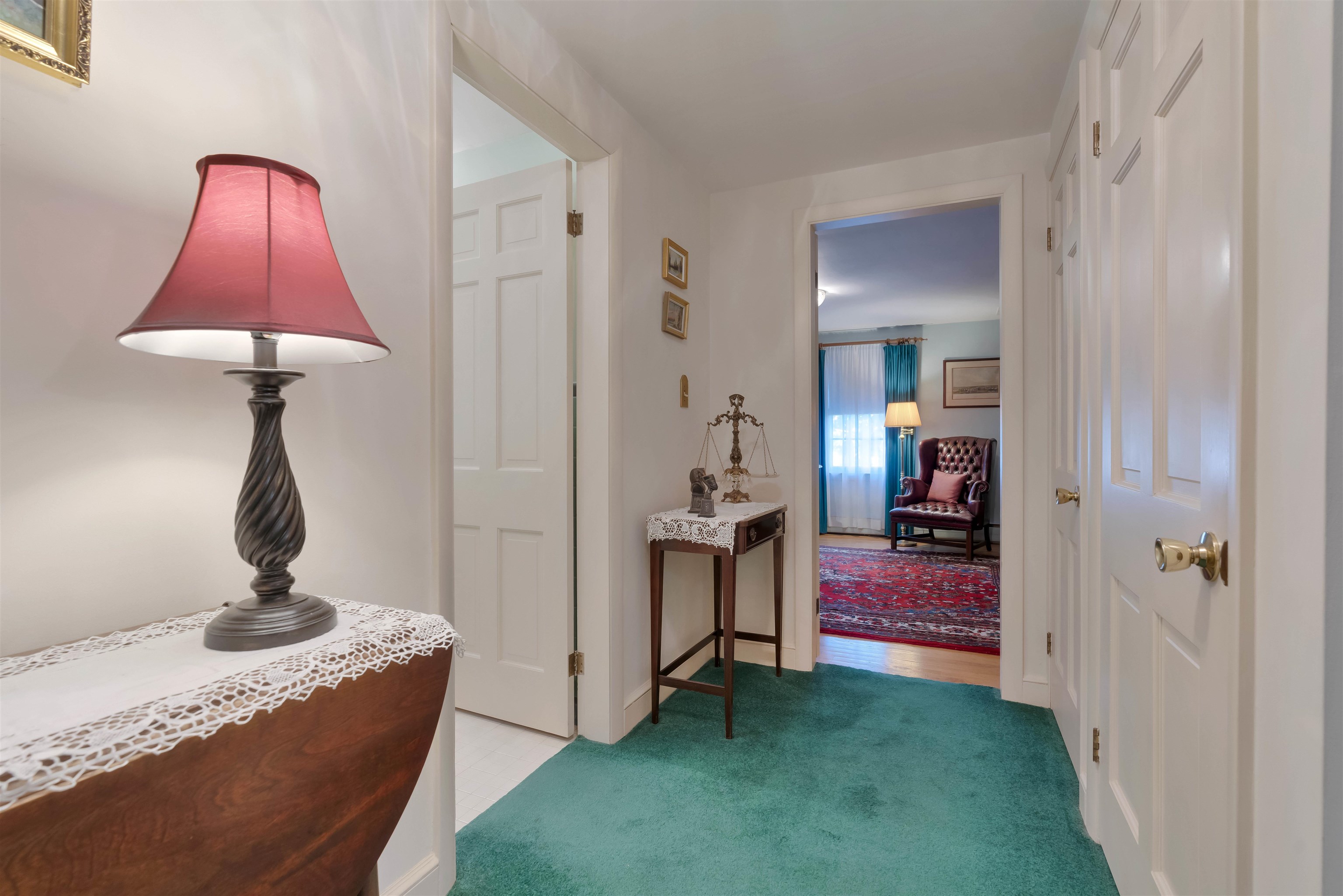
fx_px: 597
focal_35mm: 16
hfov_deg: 96.7
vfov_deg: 73.8
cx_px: 672
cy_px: 448
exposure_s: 1/40
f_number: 8
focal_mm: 16
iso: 800
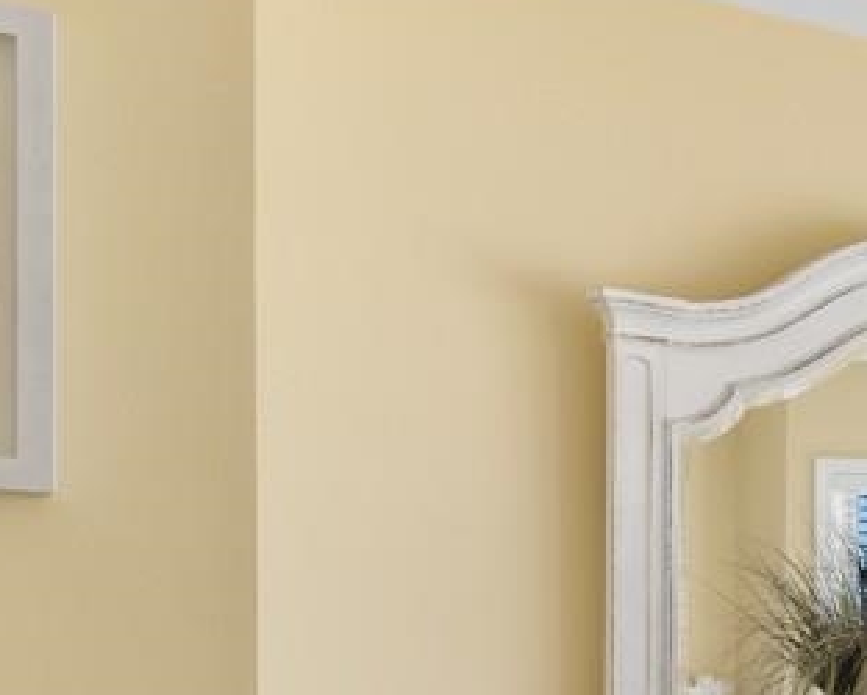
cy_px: 692
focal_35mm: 73
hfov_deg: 19.8
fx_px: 1874
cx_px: 1523
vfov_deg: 20.3
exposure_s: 1/100
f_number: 4.8
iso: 100
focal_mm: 10
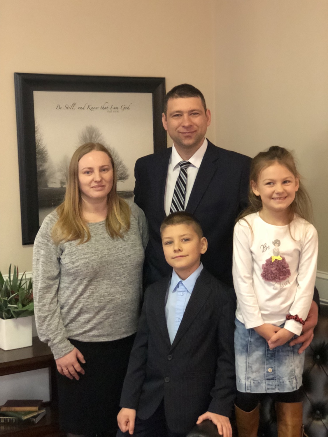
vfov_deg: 33.8
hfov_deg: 25.7
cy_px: 218
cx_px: 164
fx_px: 720
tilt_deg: -7.1
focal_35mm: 57
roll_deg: +2.6
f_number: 2.8
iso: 1250
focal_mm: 6.6
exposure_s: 1/60
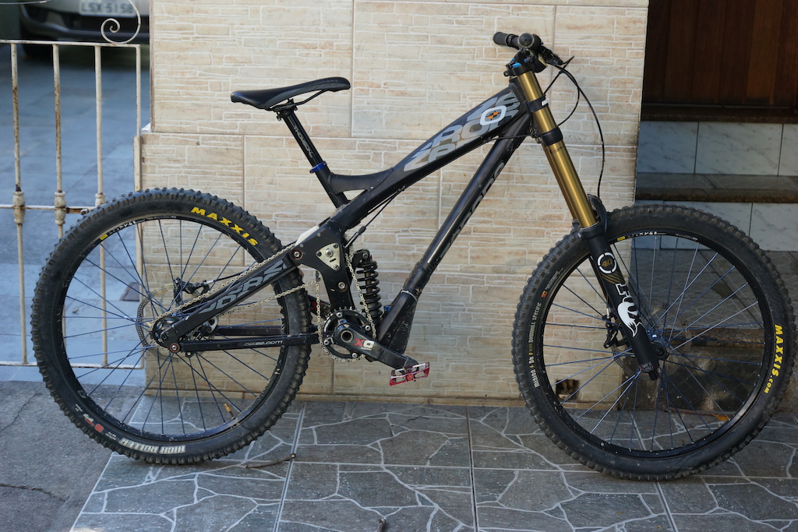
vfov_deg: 22.6
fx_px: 1330
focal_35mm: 60
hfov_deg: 33.4
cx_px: 399
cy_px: 266
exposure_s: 1/320
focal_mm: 40
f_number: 2.8
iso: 400
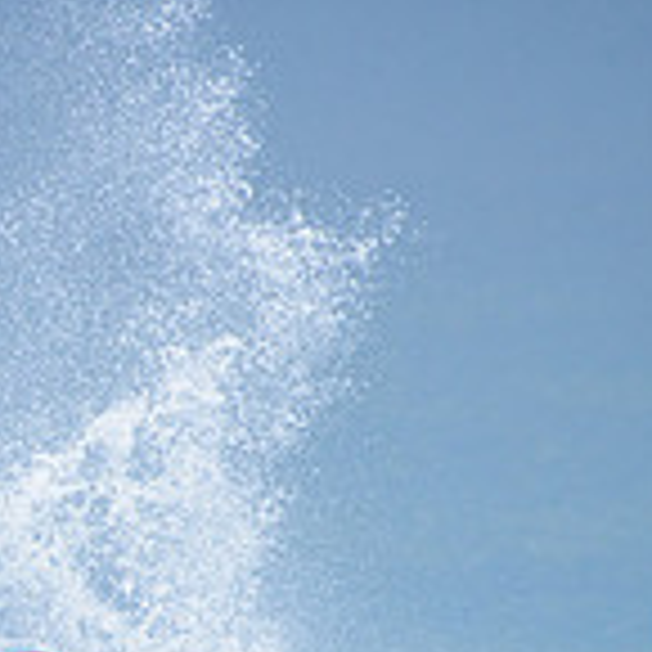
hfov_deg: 1.0
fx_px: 36333
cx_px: -139
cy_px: 794
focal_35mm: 1705
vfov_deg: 1.0
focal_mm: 500
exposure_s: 1/2000
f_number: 5.6
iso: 320
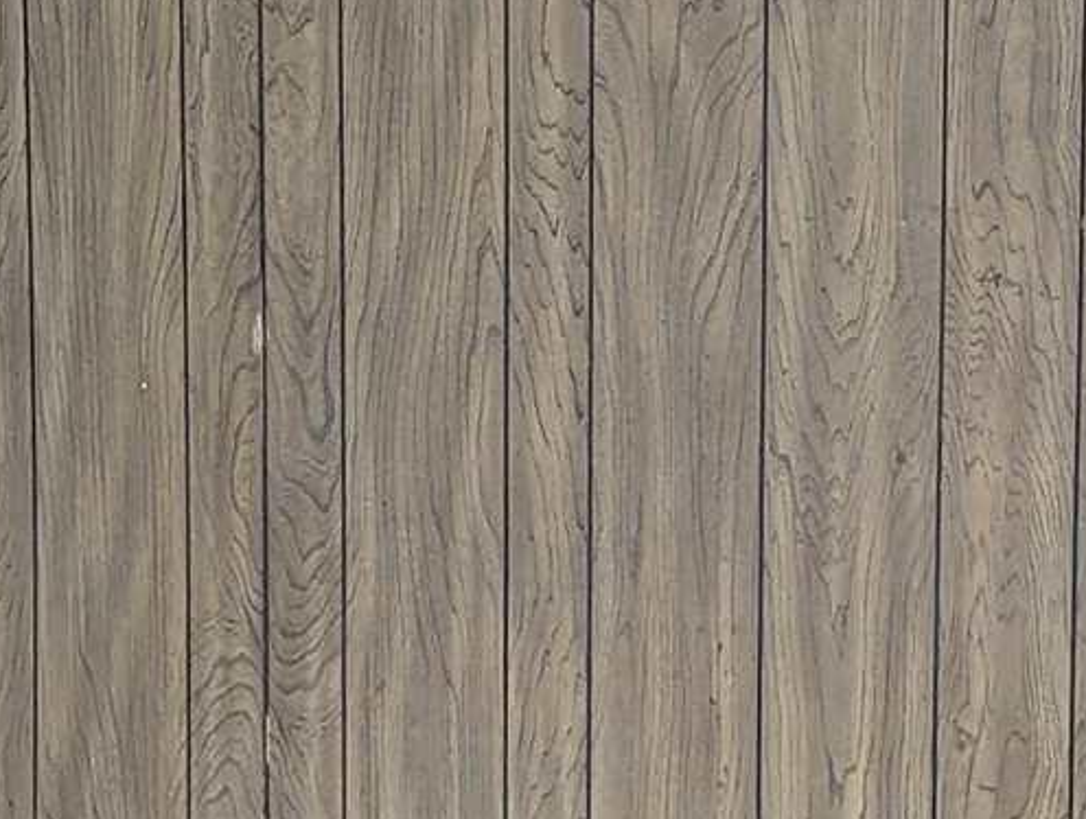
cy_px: 442
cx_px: 486
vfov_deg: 10.1
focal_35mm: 148
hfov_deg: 13.3
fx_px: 4652
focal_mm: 6.81
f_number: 1.85
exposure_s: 1/40
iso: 213
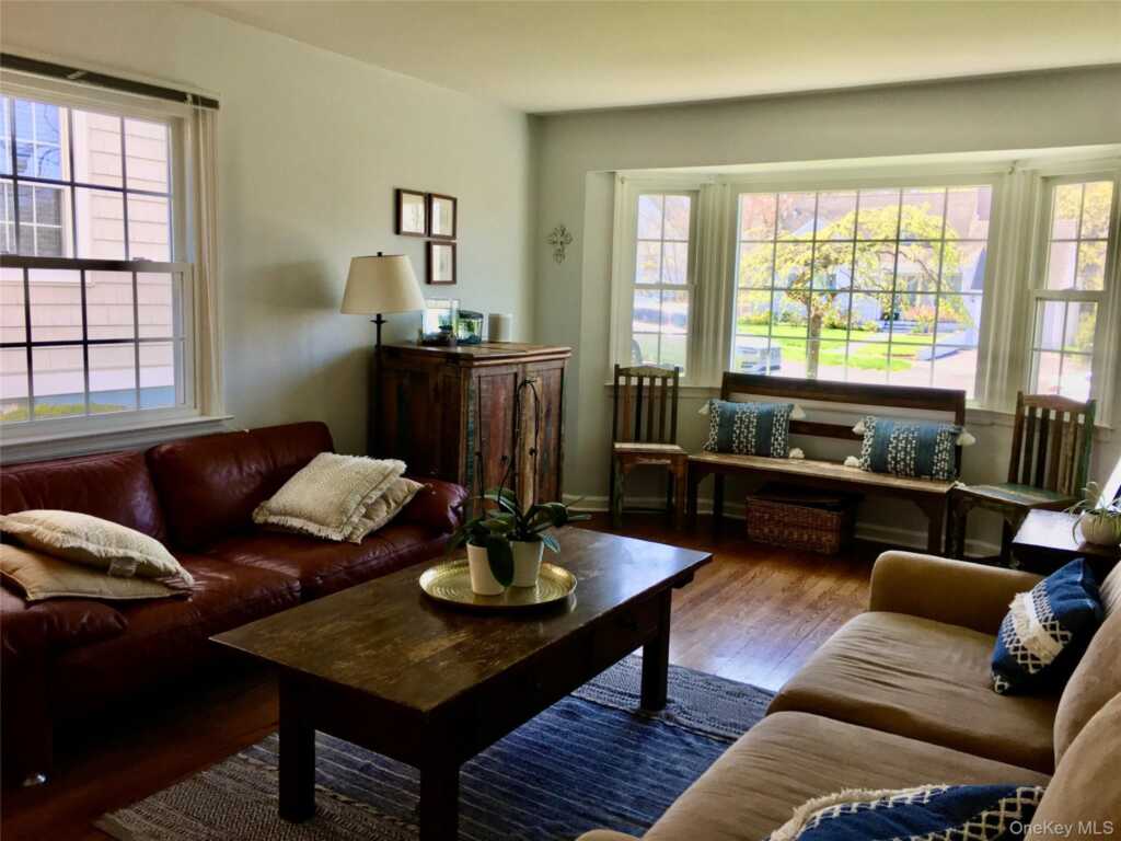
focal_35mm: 29
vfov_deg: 48.2
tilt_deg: -5.3
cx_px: 560
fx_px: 939
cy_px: 420
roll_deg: -2.4
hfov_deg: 61.7
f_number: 2.2
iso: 40
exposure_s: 1/120
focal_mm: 4.15
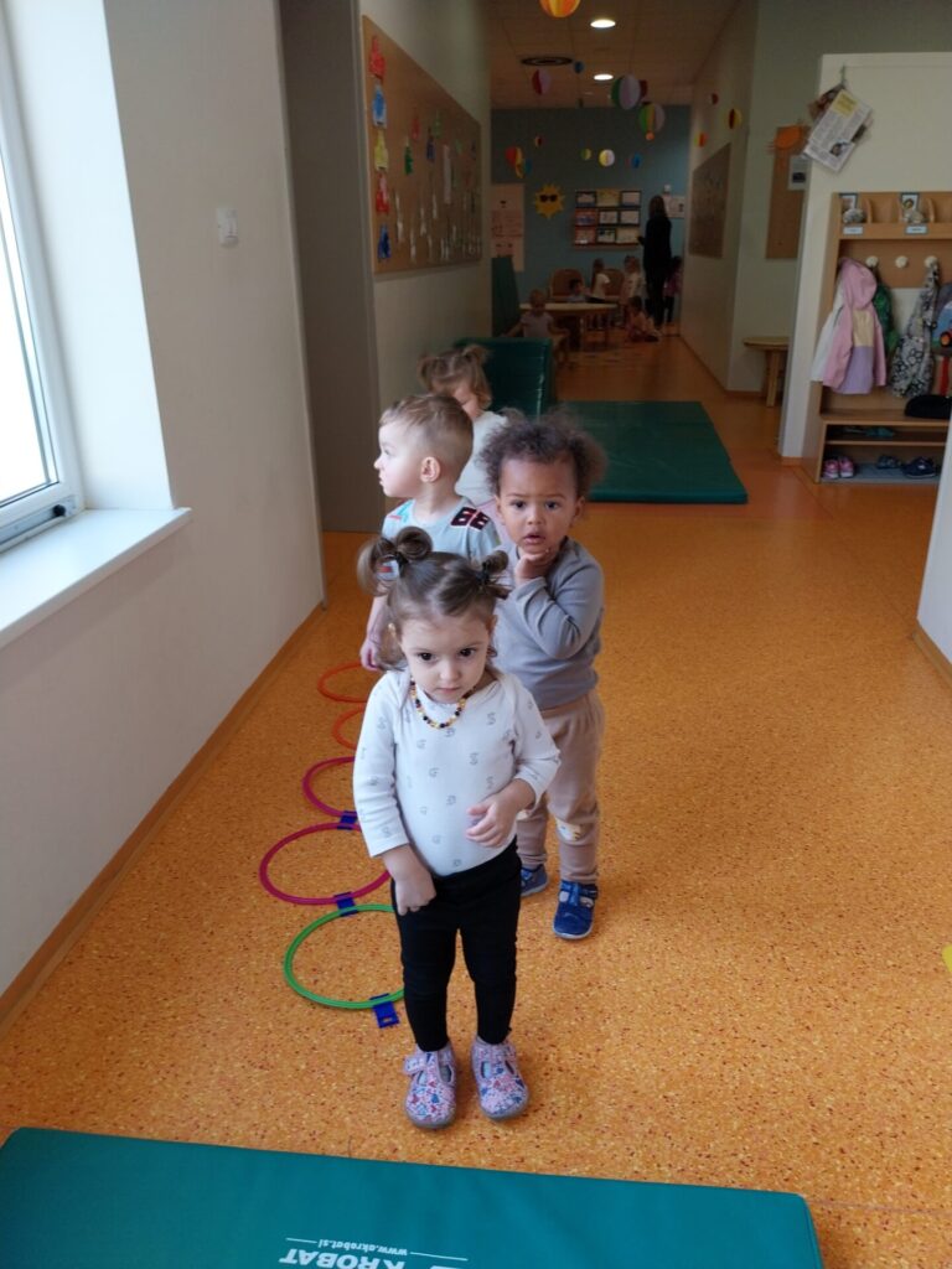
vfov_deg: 67.3
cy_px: 634
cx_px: 476
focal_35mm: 26
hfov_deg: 53.1
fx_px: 953
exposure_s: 1/50
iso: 40
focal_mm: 4
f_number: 1.8
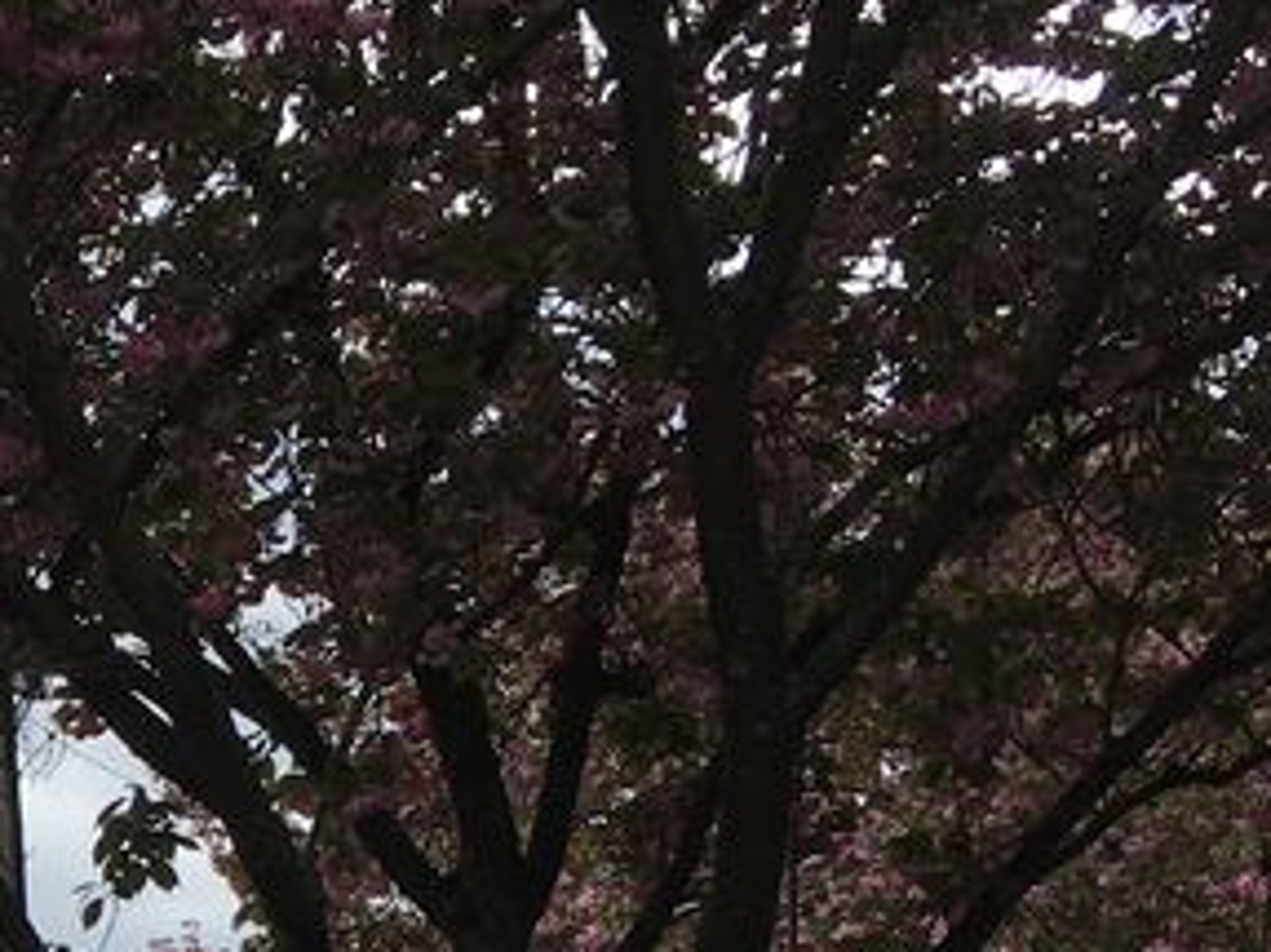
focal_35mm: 102
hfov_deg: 17.7
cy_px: 1492
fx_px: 3744
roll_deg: +0.2
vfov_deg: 13.5
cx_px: -500
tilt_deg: -1.3
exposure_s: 1/1083
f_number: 2.2
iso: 25
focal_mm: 4.15
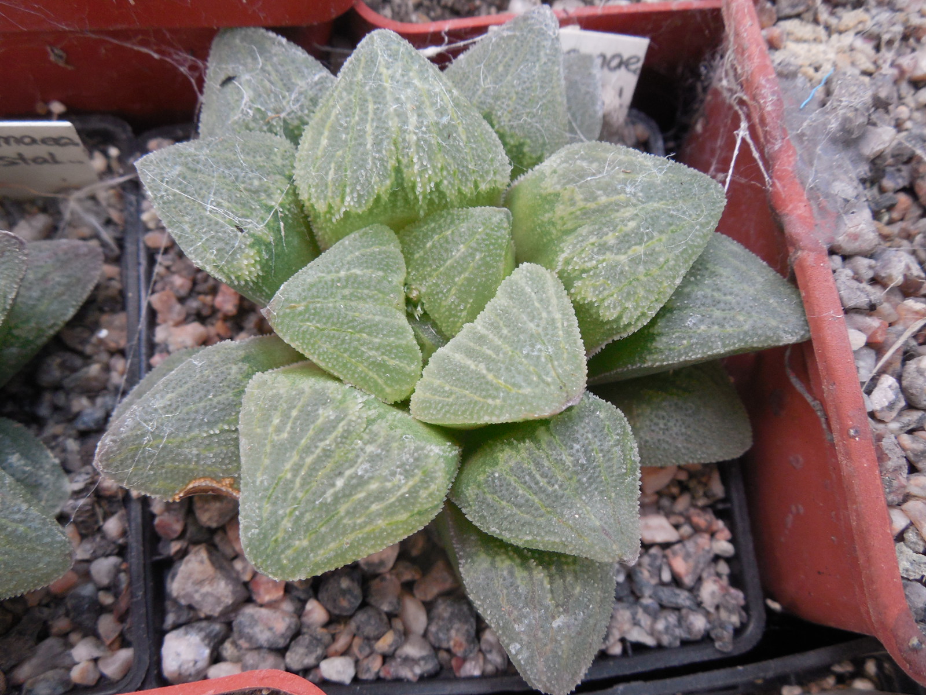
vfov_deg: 45.4
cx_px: 463
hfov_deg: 58.4
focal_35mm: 31
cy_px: 348
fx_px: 829
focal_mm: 5.6
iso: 200
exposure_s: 1/30
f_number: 3.6
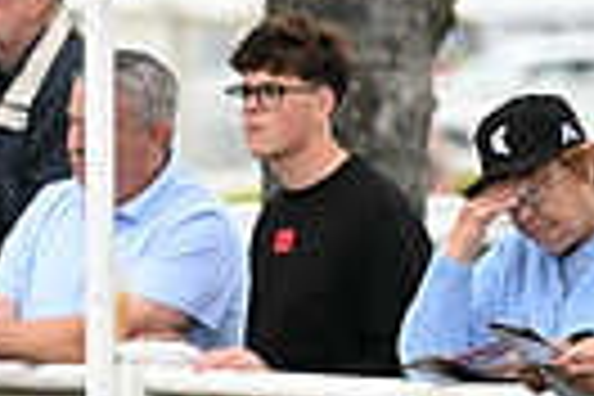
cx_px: -675
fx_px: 14469
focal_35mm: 877
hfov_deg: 2.3
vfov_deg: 1.6
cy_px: 371
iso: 800
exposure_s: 1/500
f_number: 4.5
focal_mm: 200
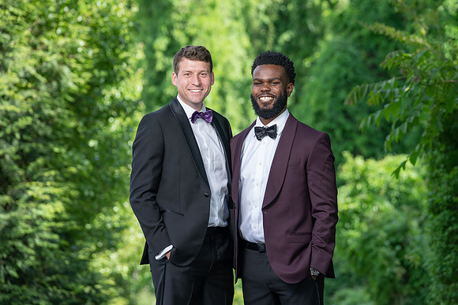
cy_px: 145
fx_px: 1580
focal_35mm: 124
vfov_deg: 11.0
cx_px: 240
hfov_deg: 16.5
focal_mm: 116
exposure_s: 1/200
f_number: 4
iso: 100
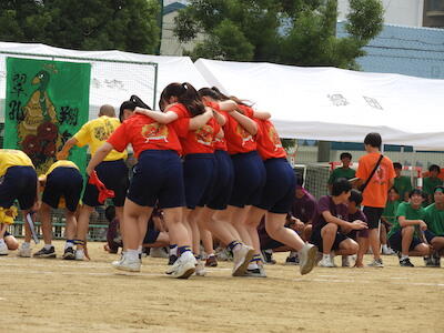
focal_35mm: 270
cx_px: 222
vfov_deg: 5.5
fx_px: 3463
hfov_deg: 7.3
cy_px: 166
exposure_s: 1/400
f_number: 5.5
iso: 100
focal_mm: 48.4
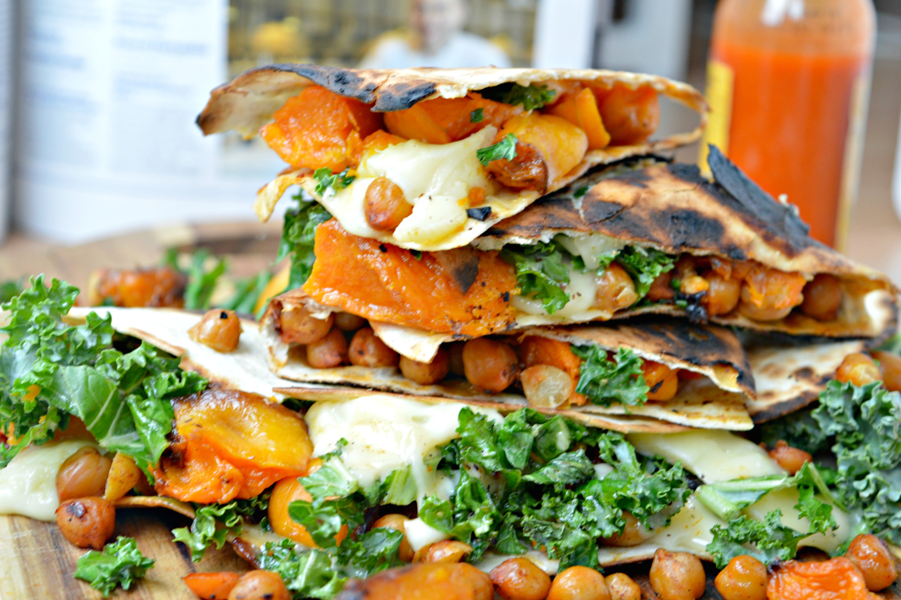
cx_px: 452
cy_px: 302
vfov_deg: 17.3
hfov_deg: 25.7
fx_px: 1977
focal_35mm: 79
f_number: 5.6
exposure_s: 1/8
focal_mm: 52
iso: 400
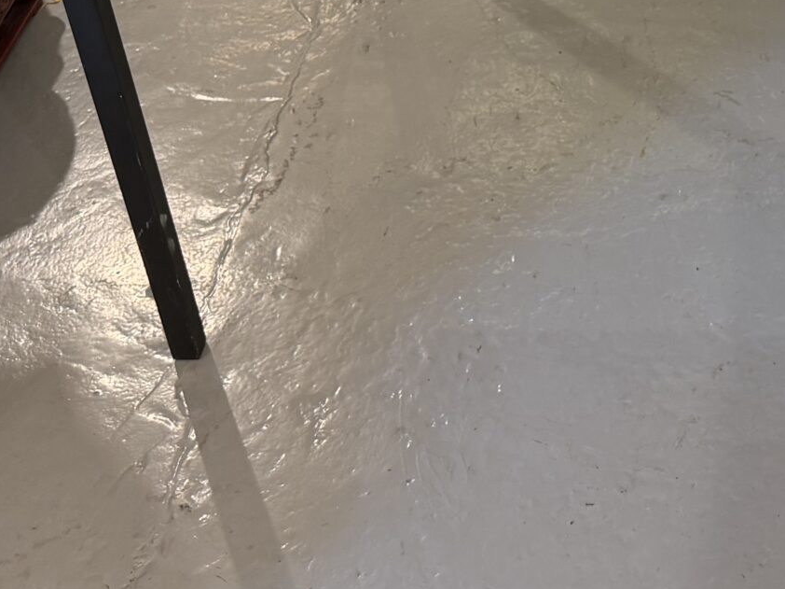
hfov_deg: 25.2
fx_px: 1655
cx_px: 818
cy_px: -58
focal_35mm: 73
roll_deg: -1.2
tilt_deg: -35.2
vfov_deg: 19.3
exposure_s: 1/50
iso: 125
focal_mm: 6.76
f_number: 1.78
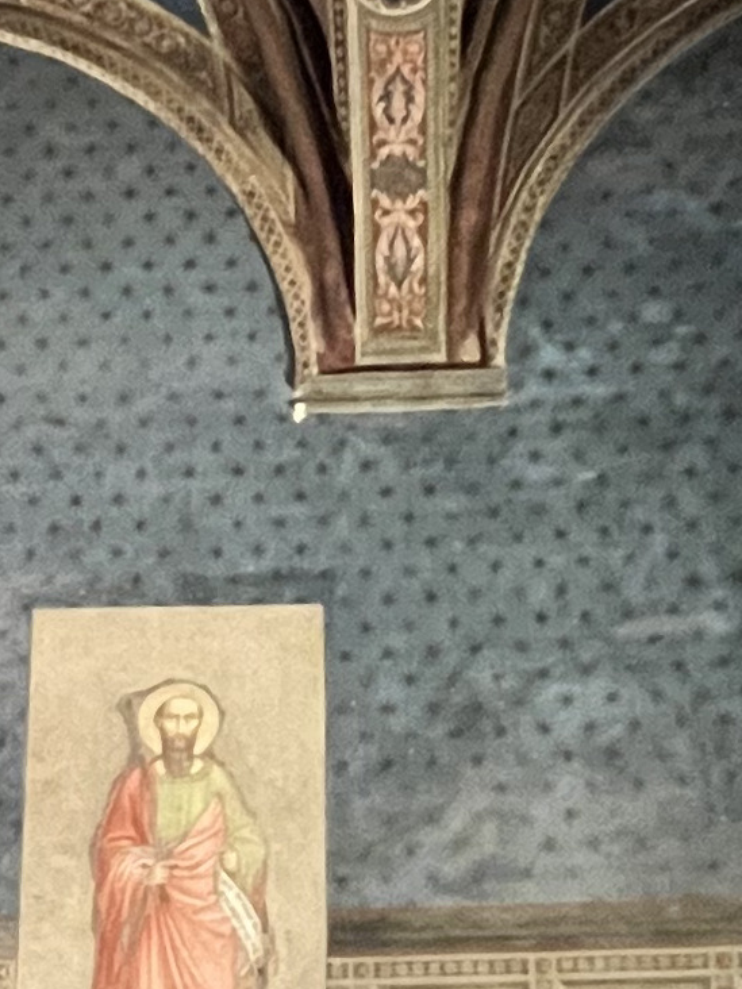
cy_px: 630
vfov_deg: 27.3
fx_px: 2029
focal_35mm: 71
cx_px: 358
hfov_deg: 20.7
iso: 1250
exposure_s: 1/33
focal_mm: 1.57
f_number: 1.8
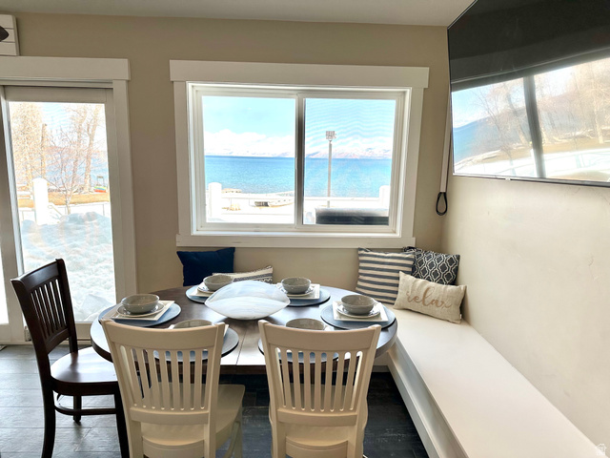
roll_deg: -1.5
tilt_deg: -10.2
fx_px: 423
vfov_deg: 56.8
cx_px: 305
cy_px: 229
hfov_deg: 71.6
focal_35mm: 24
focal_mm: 6.86
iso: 80
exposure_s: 1/1107
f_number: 1.78
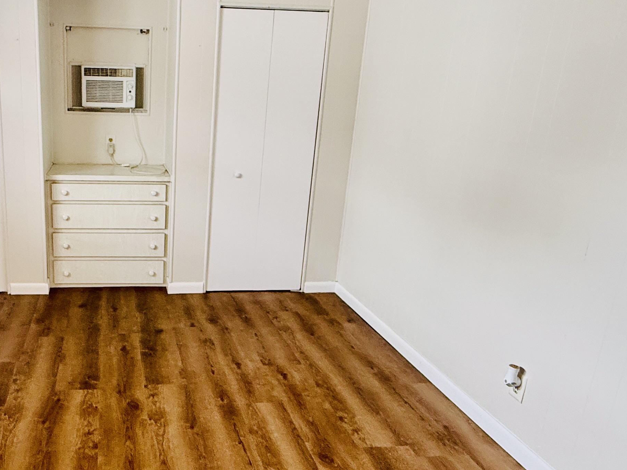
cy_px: 249
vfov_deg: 45.4
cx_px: 158
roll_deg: -0.8
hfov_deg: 55.6
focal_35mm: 31
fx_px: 562
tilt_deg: -14.8
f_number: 2.2
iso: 200
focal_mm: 2.22
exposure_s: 1/60
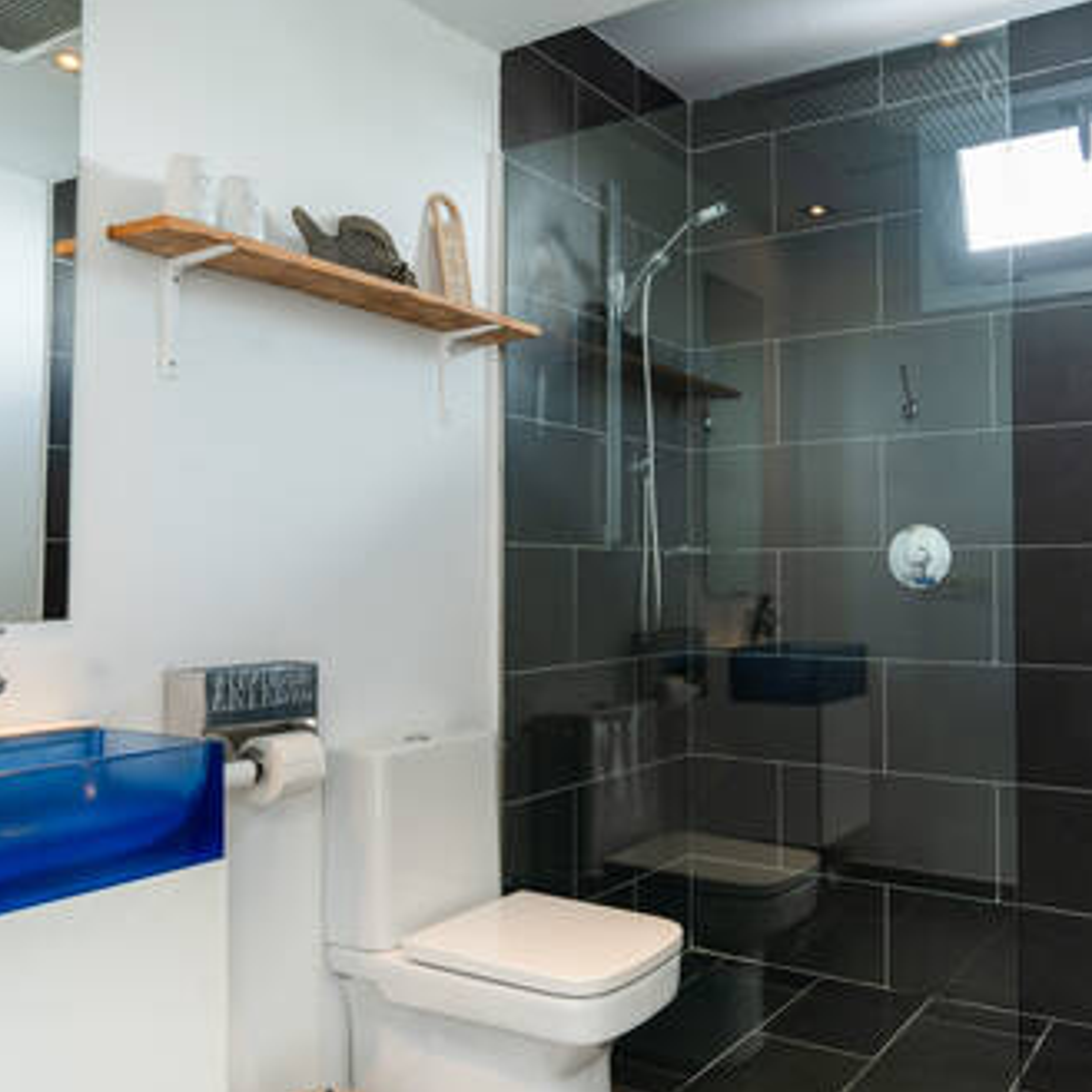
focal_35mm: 31
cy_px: 546
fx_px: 1106
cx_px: 637
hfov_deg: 52.3
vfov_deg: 52.5
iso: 200
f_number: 5.6
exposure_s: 1/15
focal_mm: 24
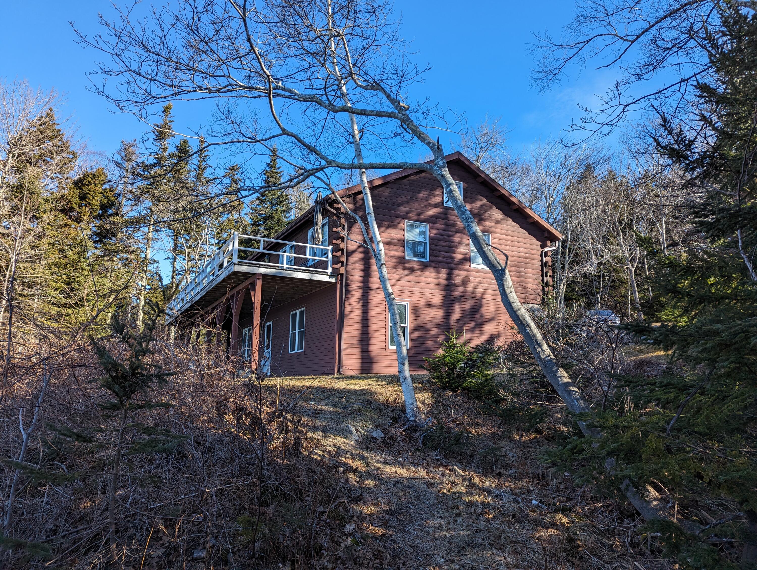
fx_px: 526
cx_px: 378
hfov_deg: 71.5
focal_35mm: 24
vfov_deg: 56.9
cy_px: 285
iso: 44
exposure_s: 1/750
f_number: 1.85
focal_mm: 6.81
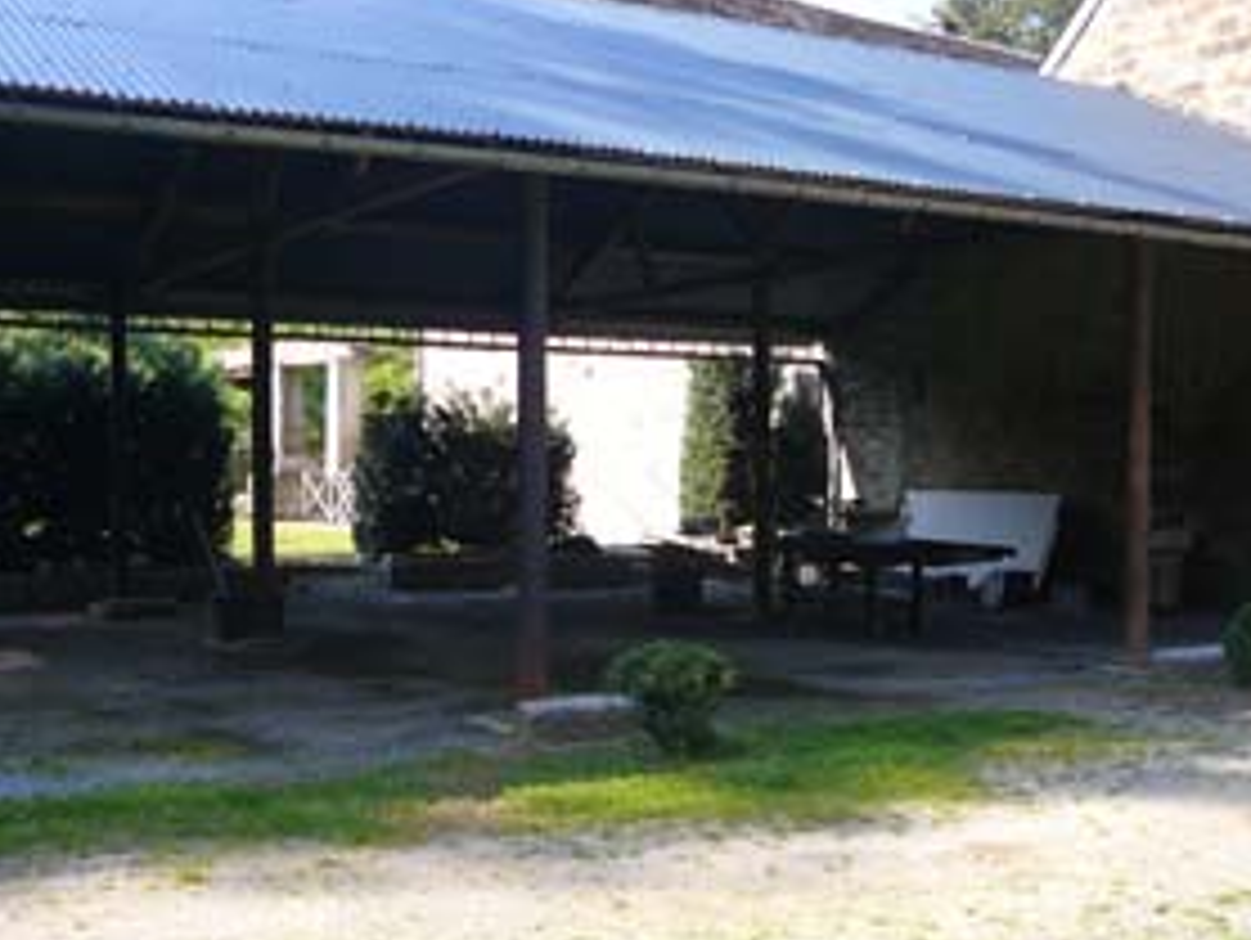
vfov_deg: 32.9
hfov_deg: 42.9
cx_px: 567
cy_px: 546
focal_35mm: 44
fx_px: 1592
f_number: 2.8
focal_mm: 5.2
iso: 80
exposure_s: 1/250
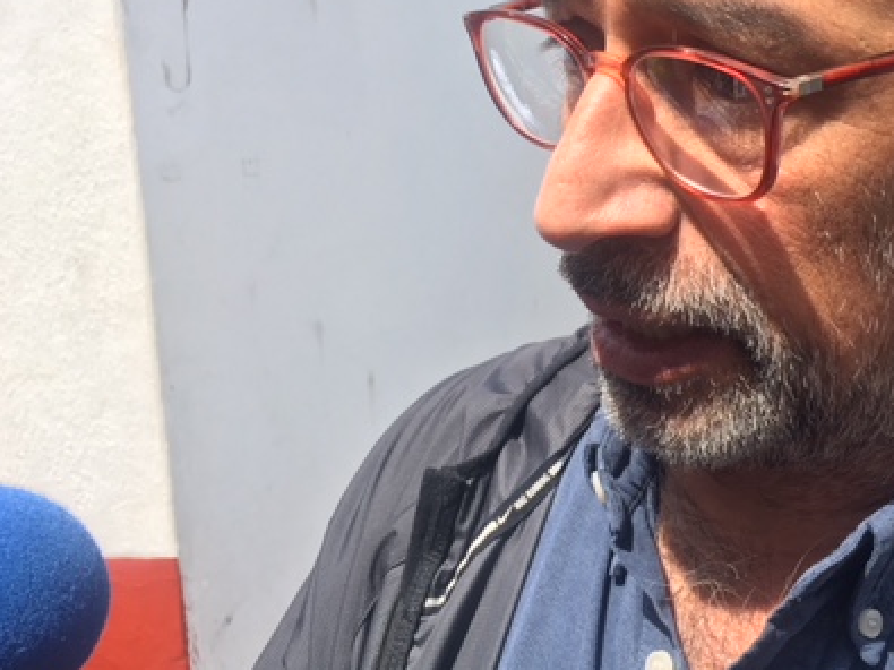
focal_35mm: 47
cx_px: 688
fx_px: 1213
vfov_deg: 30.8
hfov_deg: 39.2
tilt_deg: -5.6
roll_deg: +2.5
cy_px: 258
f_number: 2.2
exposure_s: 1/680
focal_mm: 4.15
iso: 25
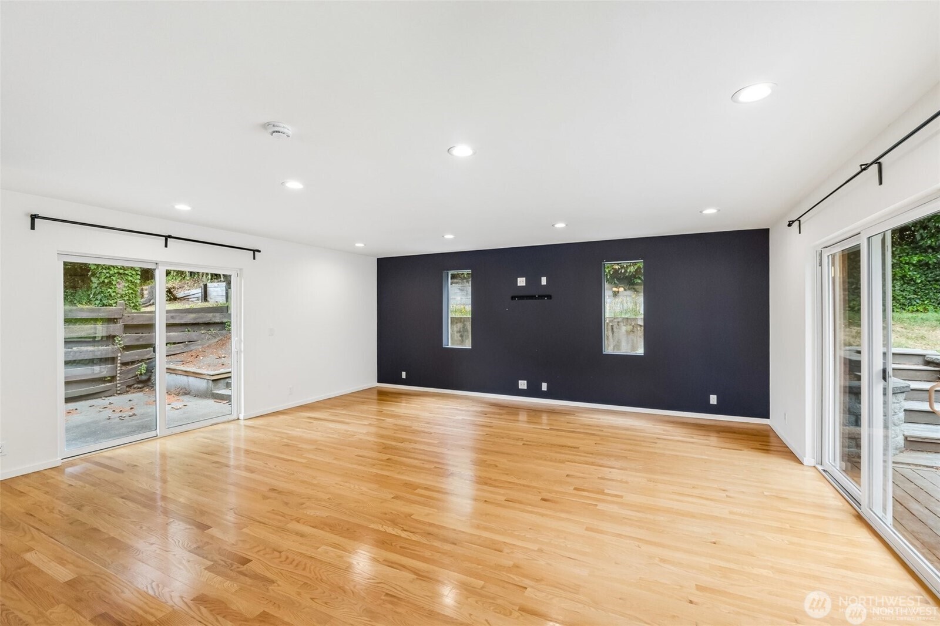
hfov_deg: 97.6
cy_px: 313
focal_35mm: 16
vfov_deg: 74.6
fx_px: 411
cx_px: 470
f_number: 9
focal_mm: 10.5
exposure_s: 1/8
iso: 250
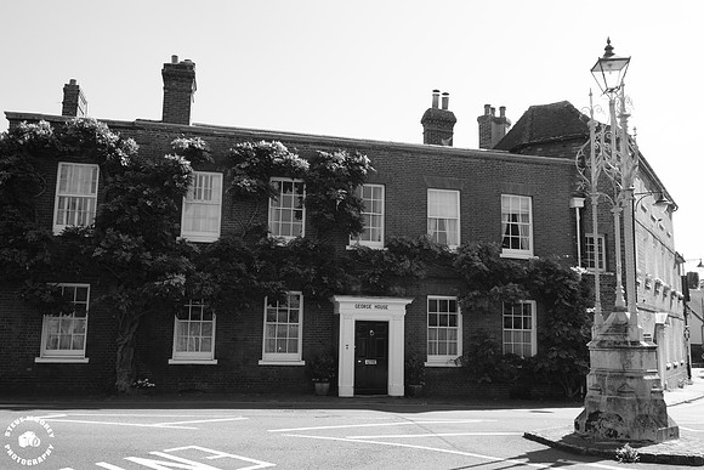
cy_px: 235
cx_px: 353
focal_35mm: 33
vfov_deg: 39.7
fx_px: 650
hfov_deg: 56.9
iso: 200
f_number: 9
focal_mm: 20.9
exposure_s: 1/125
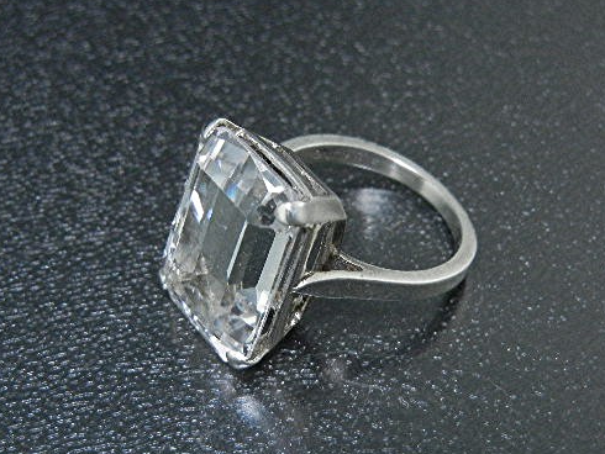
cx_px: 284
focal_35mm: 77
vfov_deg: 19.2
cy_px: 222
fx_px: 1346
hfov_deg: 25.3
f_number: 8
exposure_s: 1/30
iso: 800
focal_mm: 10.6
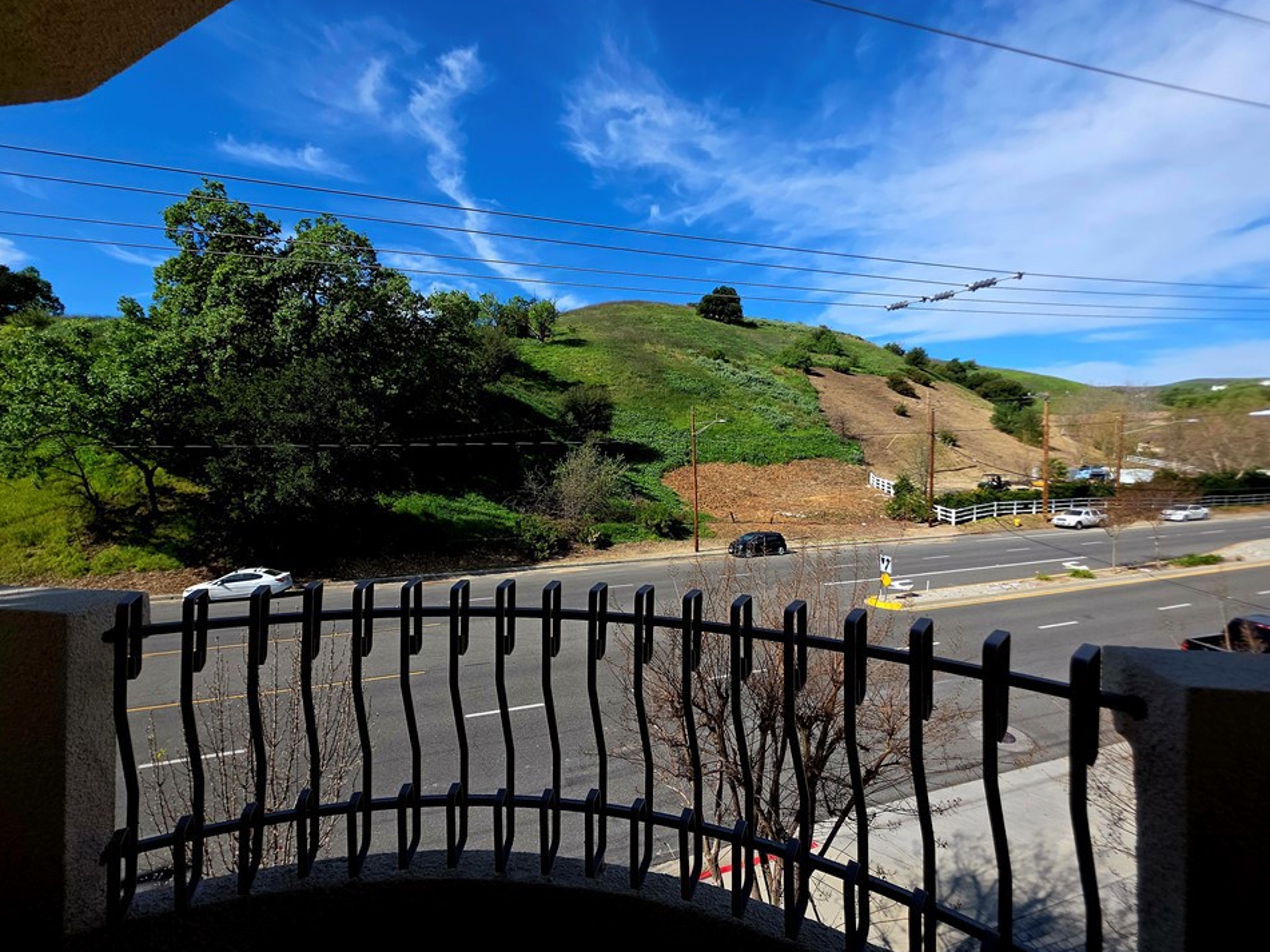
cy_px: 471
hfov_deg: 102.0
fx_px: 514
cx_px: 617
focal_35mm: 14
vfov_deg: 85.7
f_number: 1.9
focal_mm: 2.2
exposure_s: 1/1000
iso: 20
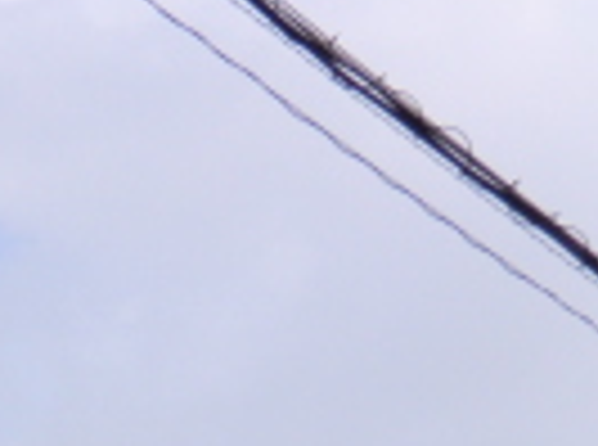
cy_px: 1009
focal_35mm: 140
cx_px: -661
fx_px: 2412
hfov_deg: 12.2
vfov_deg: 9.5
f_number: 3.5
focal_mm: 5.2
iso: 64
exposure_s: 1/640
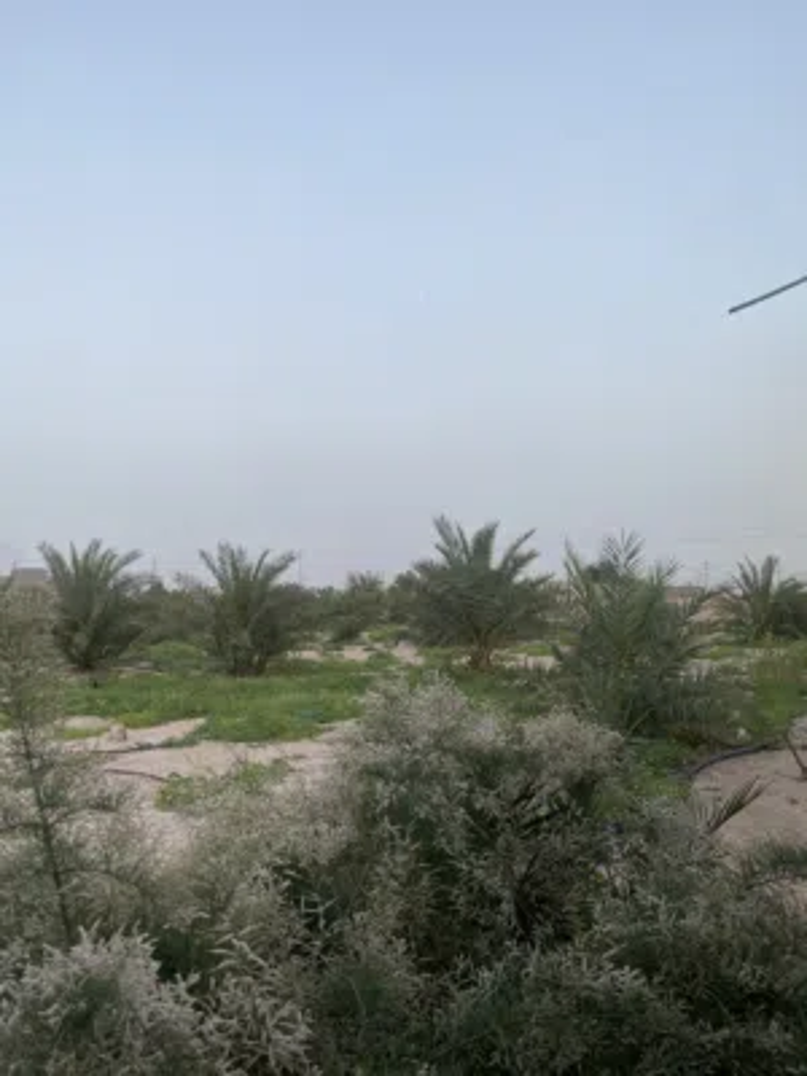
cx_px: 404
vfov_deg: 67.3
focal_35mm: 26
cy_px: 538
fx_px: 808
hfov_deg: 53.1
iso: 32
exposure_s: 1/133
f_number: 1.8
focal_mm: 4.25
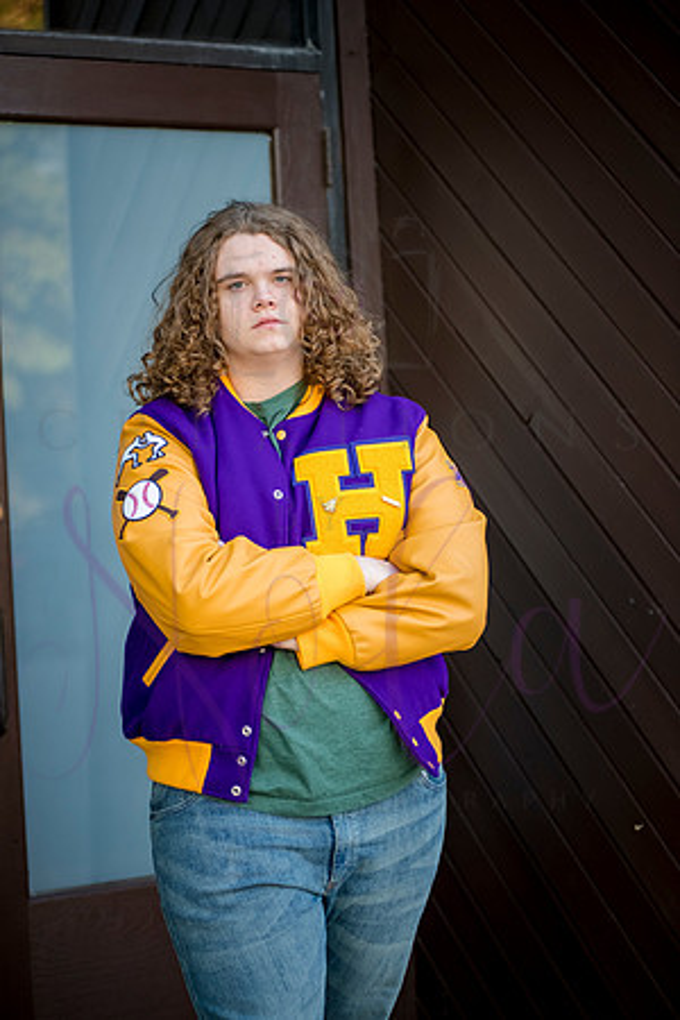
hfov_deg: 17.1
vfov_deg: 25.4
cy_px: 510
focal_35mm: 80
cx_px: 340
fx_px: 2266
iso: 640
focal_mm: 80
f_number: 3.5
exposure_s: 1/400
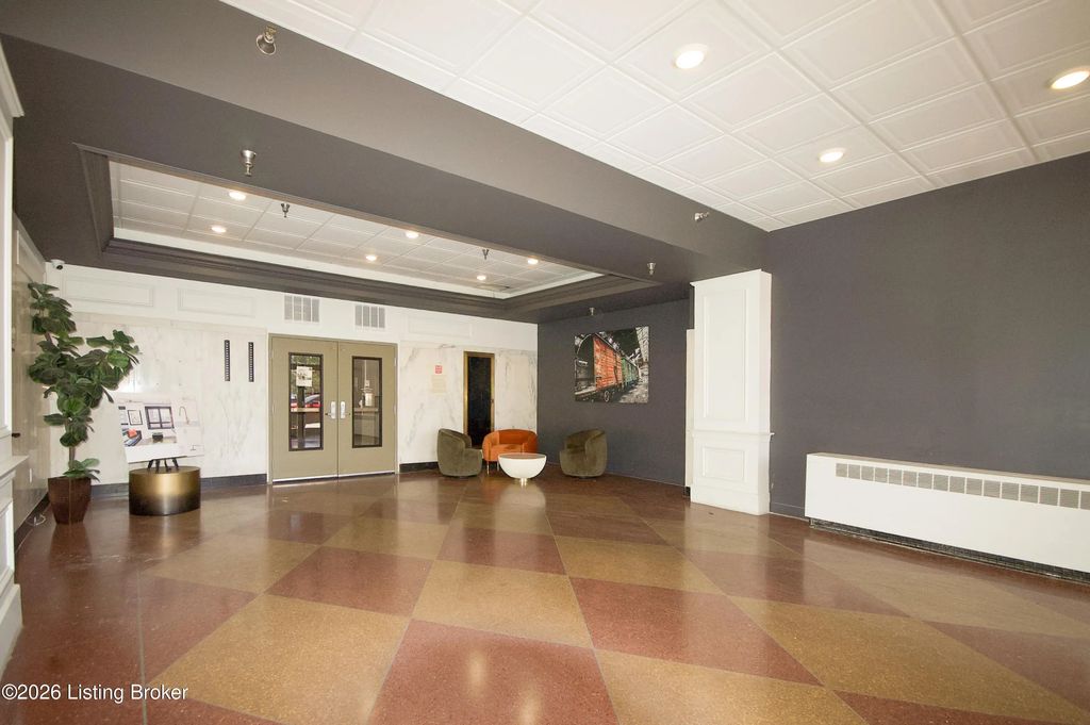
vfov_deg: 77.2
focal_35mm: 15
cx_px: 545
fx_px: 454
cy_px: 362
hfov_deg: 100.4
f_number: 5.6
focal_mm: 10
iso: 400
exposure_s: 1/125
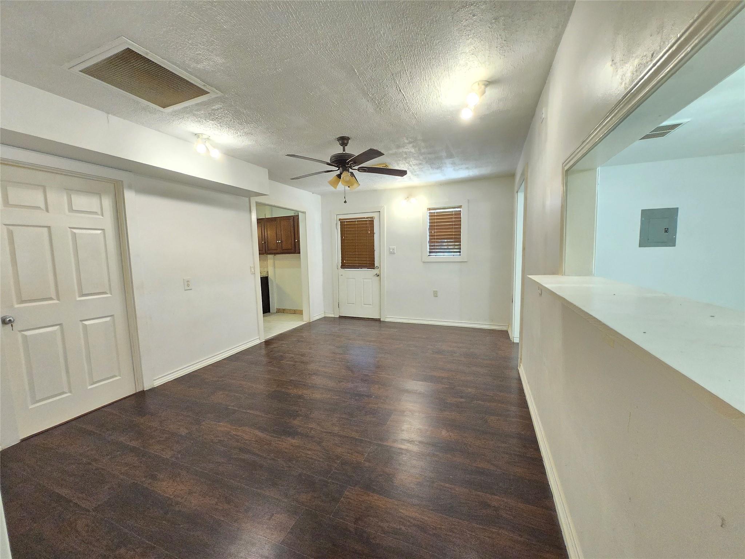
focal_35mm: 13
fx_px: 280
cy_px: 280
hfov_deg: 106.2
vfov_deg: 89.9
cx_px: 372
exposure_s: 1/60
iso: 320
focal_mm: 1.7
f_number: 2.2
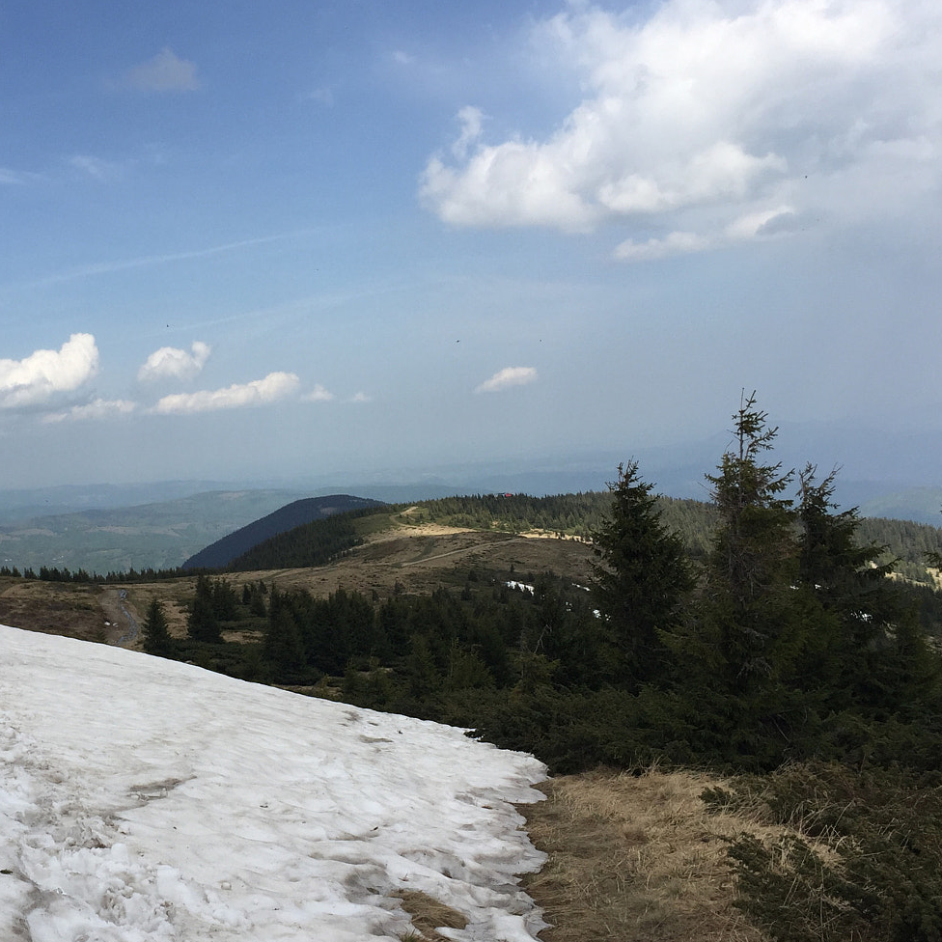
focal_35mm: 42
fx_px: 1293
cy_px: 501
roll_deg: +3.8
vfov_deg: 40.0
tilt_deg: -3.6
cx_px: 252
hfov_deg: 39.1
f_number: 2.2
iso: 32
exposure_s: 1/2639
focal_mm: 4.15
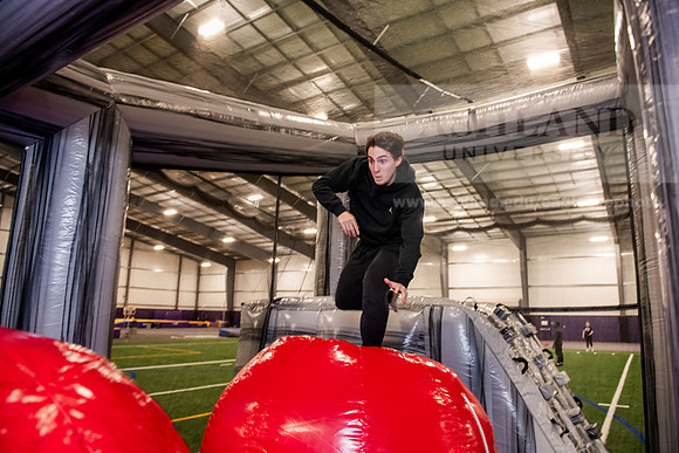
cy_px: 226
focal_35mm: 26
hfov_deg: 69.4
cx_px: 340
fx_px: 490
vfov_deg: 49.6
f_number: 3.2
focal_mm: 26
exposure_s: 1/125
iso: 2500
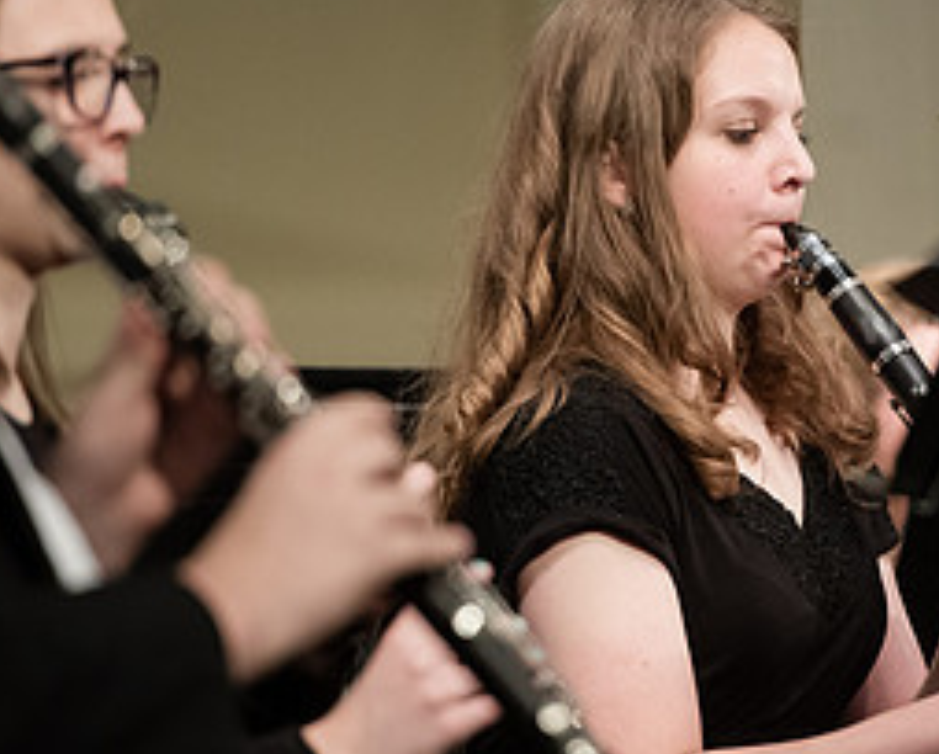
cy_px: 405
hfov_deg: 4.5
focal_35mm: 428
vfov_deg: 3.6
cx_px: 691
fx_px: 11913
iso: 4000
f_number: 3.2
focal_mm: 200
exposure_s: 1/200
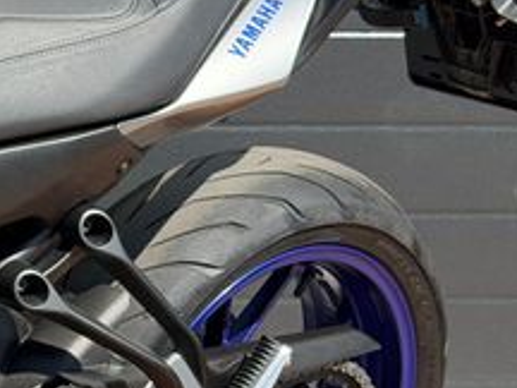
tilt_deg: -21.5
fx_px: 2121
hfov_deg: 13.2
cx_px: -235
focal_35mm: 142
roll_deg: -1.0
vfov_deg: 10.3
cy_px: 438
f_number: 1.78
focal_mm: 6.76
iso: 80
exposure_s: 1/2415
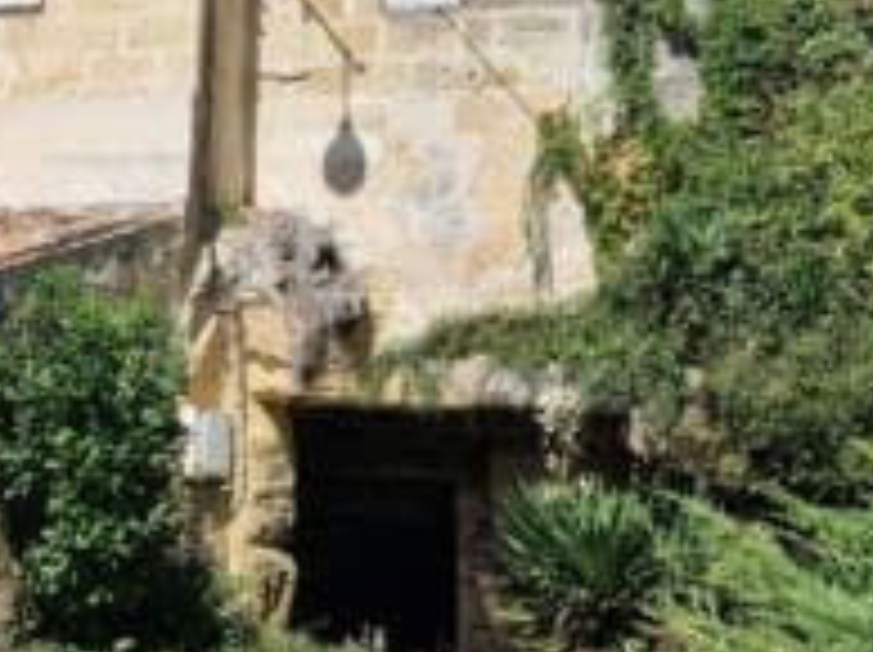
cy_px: 85
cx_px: 4
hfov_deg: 31.3
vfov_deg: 25.0
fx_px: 1436
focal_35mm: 57
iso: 50
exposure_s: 1/2000
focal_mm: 6.4
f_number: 1.8
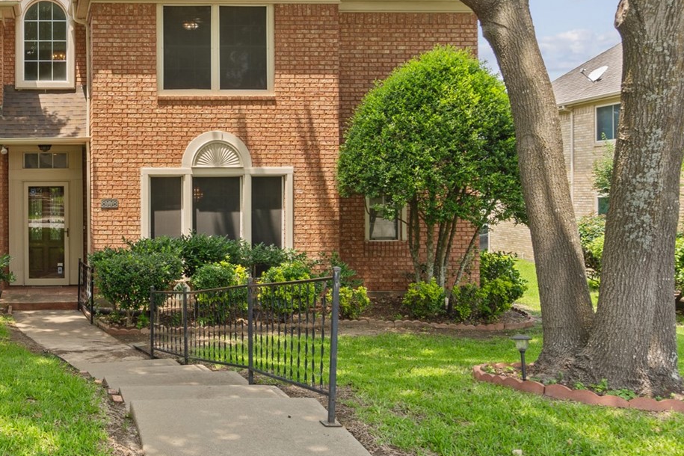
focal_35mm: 38
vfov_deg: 35.0
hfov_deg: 46.1
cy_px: 237
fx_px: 722
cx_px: 76
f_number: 9
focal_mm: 16
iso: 160
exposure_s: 1/40
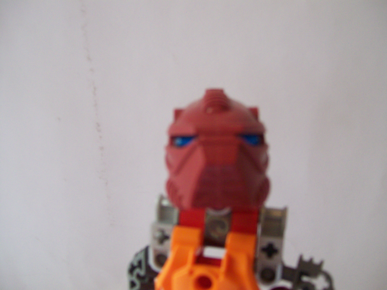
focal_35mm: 36
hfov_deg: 51.4
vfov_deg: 39.7
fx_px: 402
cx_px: 194
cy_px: 145
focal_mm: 6
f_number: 2.7
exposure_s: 1/30.2
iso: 160
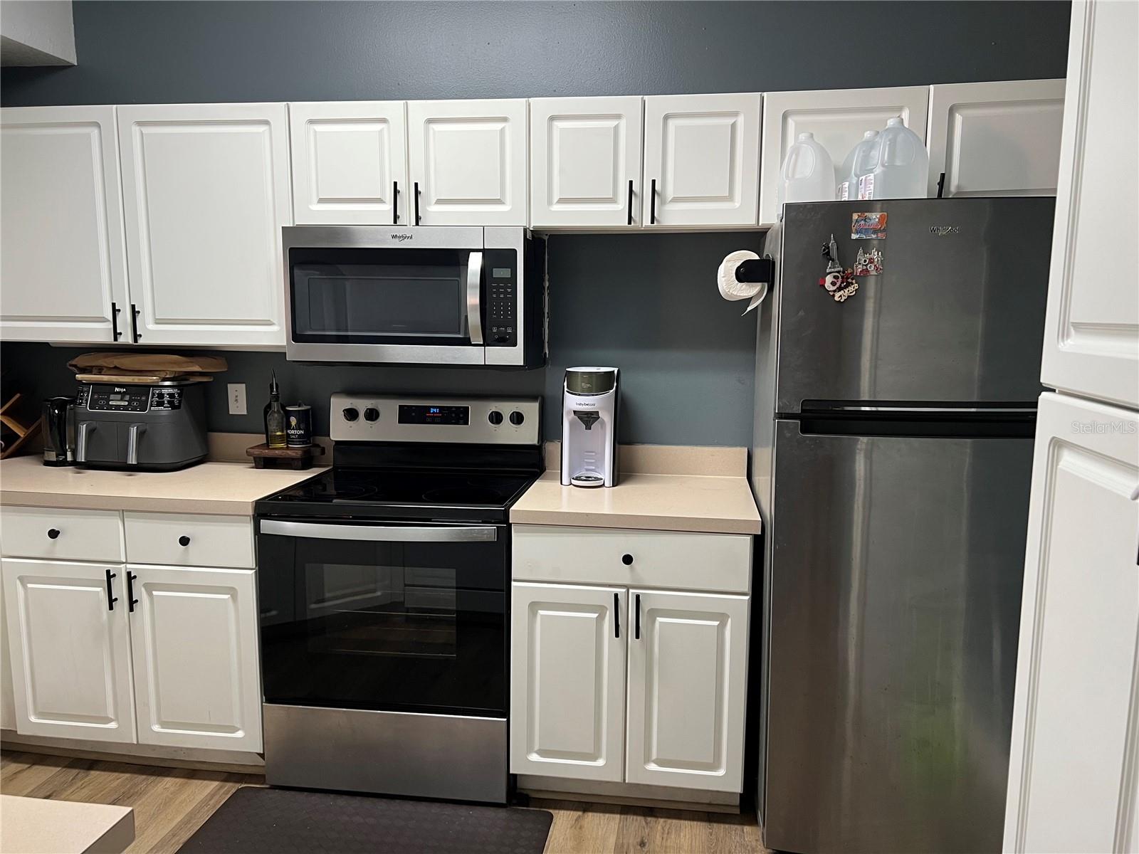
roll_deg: -0.7
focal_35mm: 26
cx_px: 570
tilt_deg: -9.1
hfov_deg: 67.3
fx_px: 856
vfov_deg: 53.1
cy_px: 427
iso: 125
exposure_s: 1/60
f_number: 1.5
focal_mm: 5.7
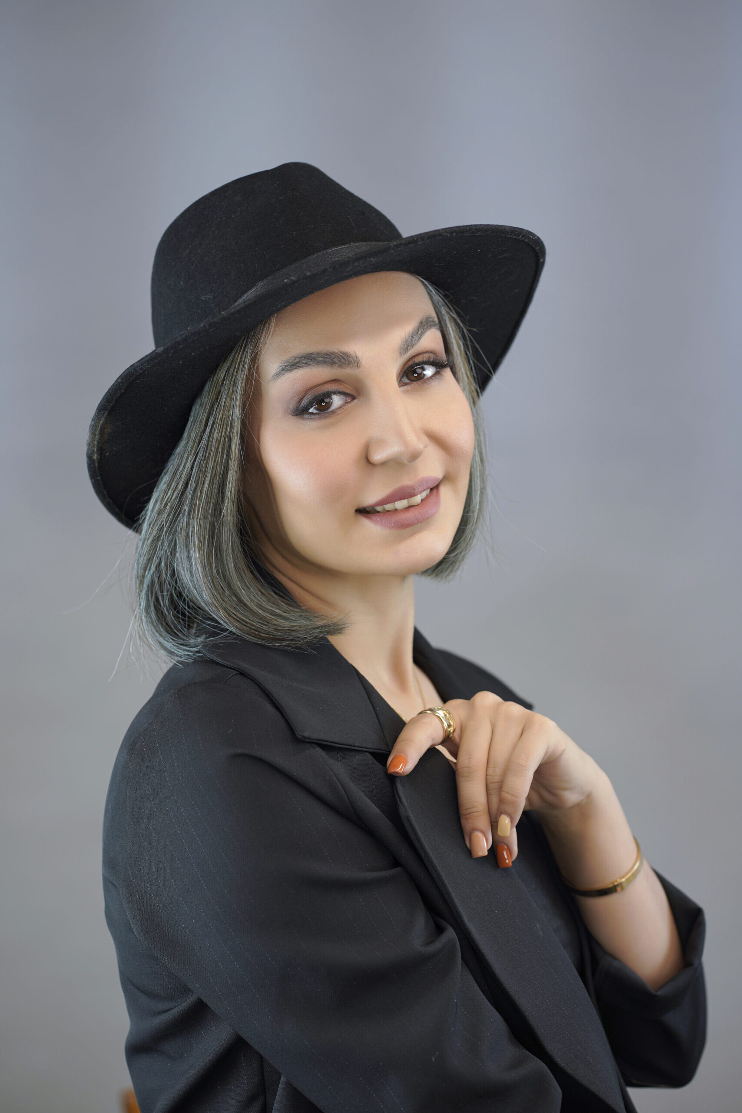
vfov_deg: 23.9
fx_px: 2626
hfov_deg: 16.1
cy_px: 556
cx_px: 371
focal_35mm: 85
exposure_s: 1/160
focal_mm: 85
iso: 125
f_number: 3.5
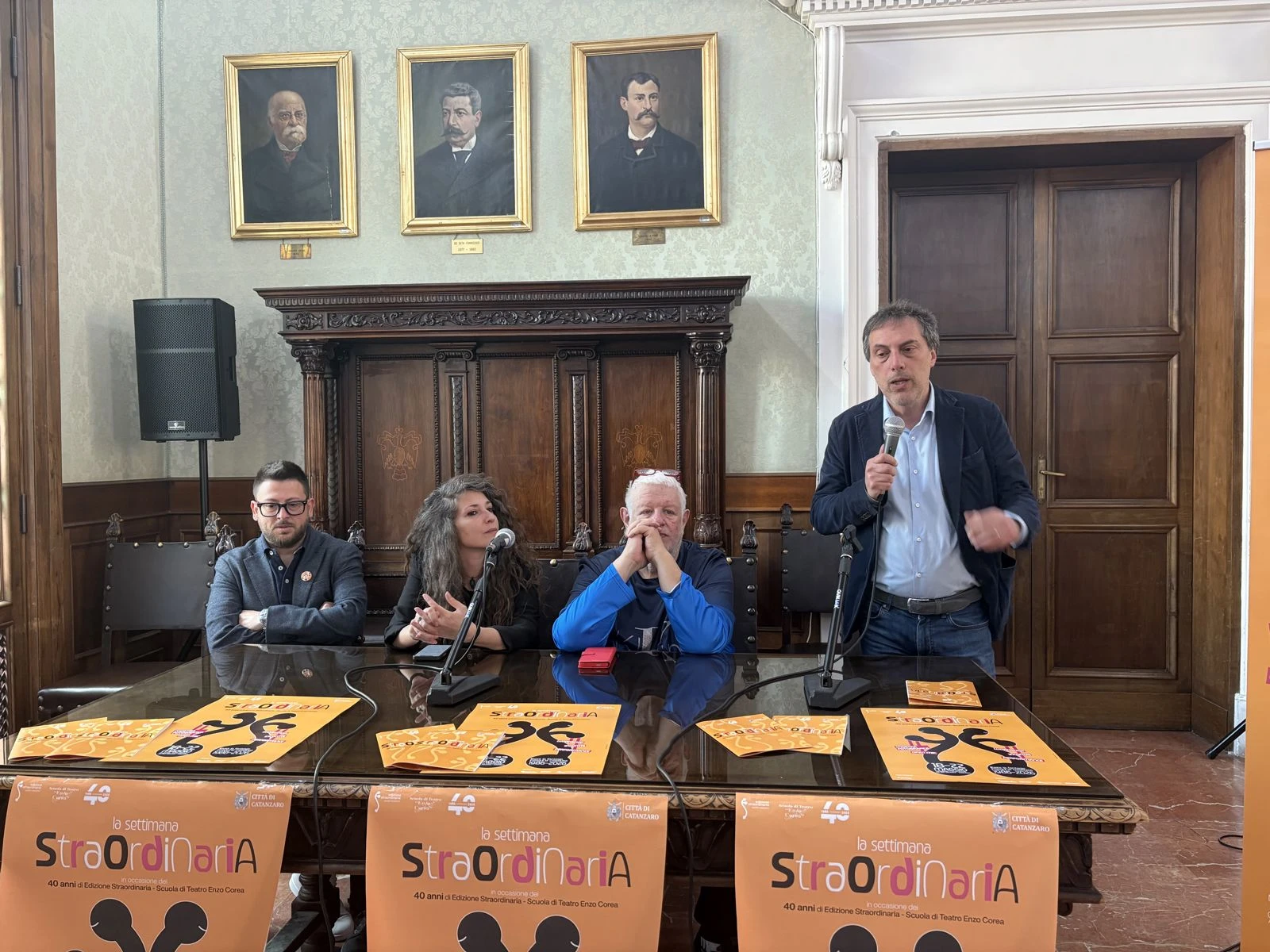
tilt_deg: -1.0
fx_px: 954
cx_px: 635
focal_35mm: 26
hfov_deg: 67.3
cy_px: 476
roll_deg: +0.9
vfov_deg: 53.1
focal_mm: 5.96
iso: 160
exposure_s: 1/50
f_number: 1.6
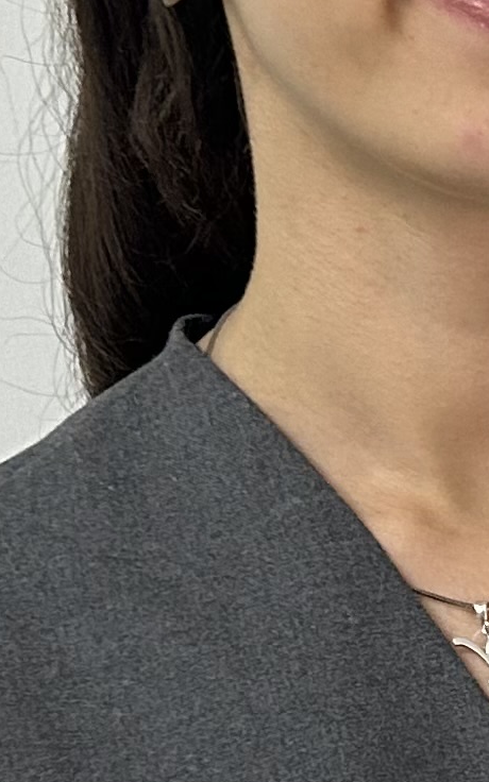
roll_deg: -1.1
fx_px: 3220
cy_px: 407
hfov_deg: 8.6
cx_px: 593
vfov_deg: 13.9
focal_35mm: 151
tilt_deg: -7.8
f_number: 1.5
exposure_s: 1/60
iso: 320
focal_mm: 5.7
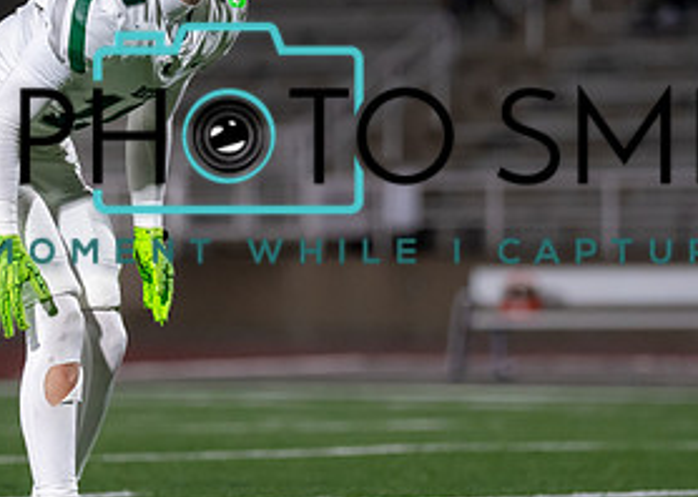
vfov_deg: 2.9
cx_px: 139
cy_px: 136
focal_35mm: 504
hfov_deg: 4.0
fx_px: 9981
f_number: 2.8
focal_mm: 176
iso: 3200
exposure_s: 1/1250
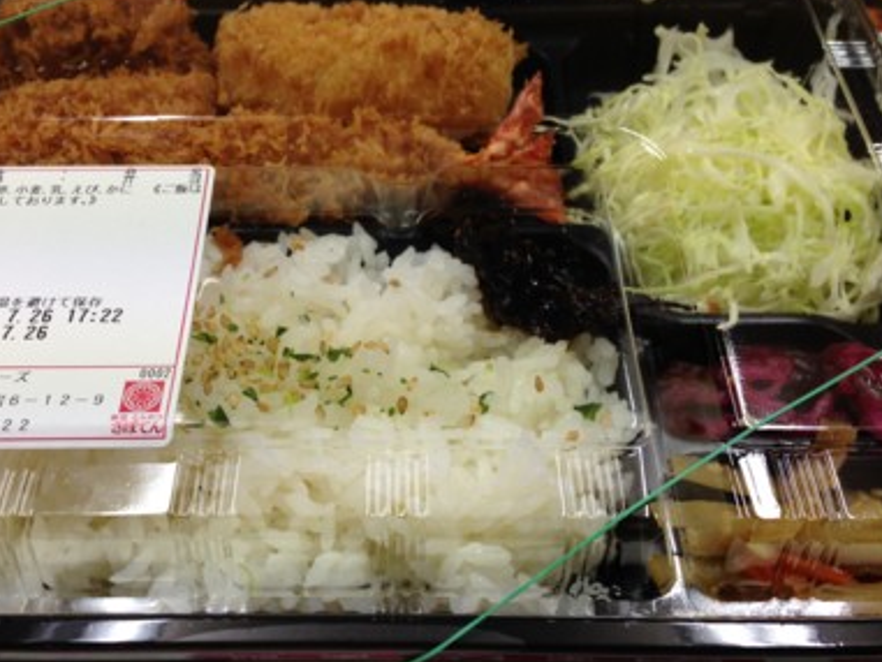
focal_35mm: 39
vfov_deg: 36.8
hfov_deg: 47.8
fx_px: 994
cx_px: 391
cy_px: 322
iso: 64
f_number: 2.4
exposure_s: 1/40
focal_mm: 4.12
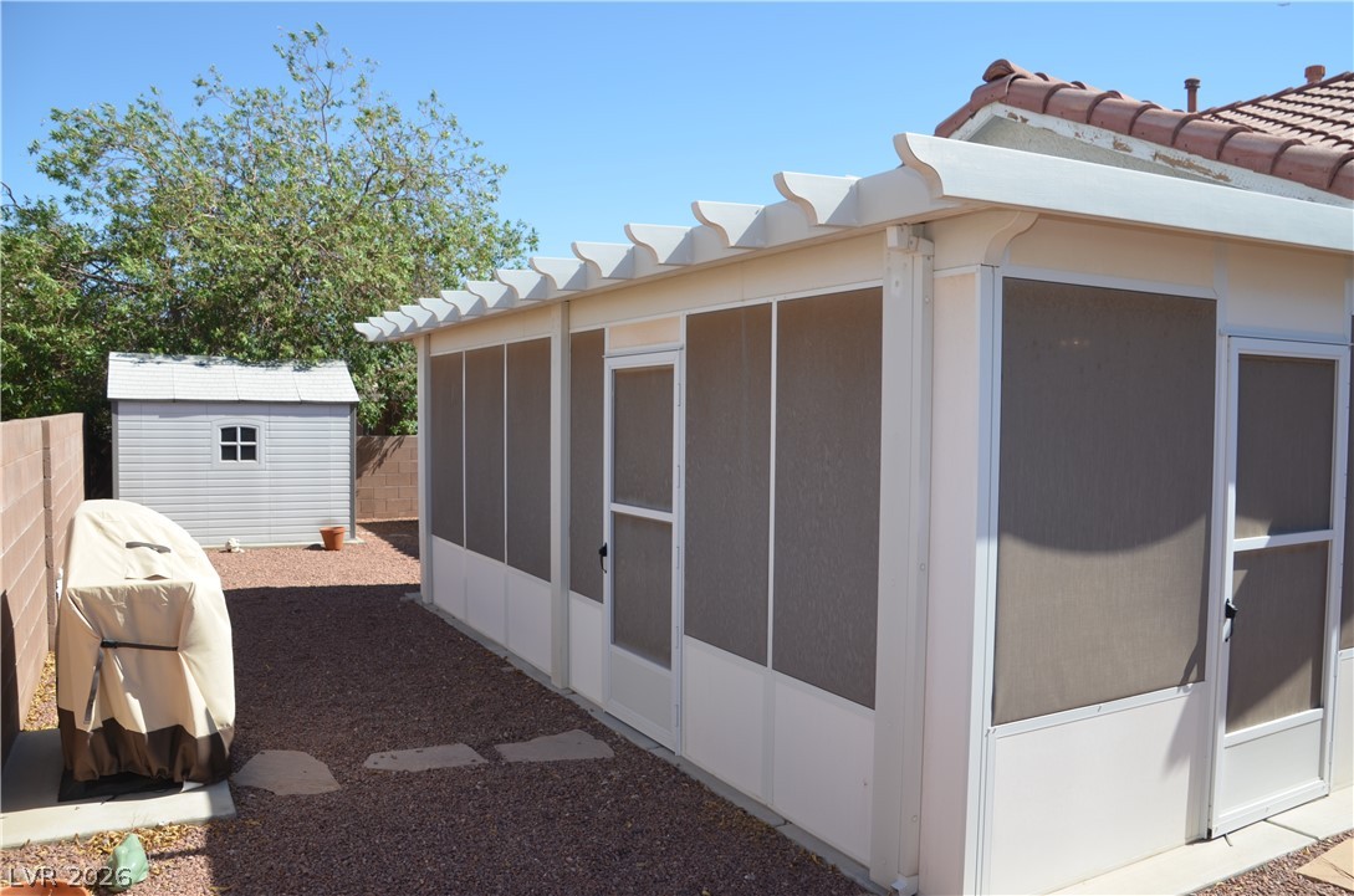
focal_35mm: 30
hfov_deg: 62.0
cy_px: 448
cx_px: 677
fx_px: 1126
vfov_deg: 43.4
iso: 100
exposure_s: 1/250
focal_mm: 20
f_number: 8
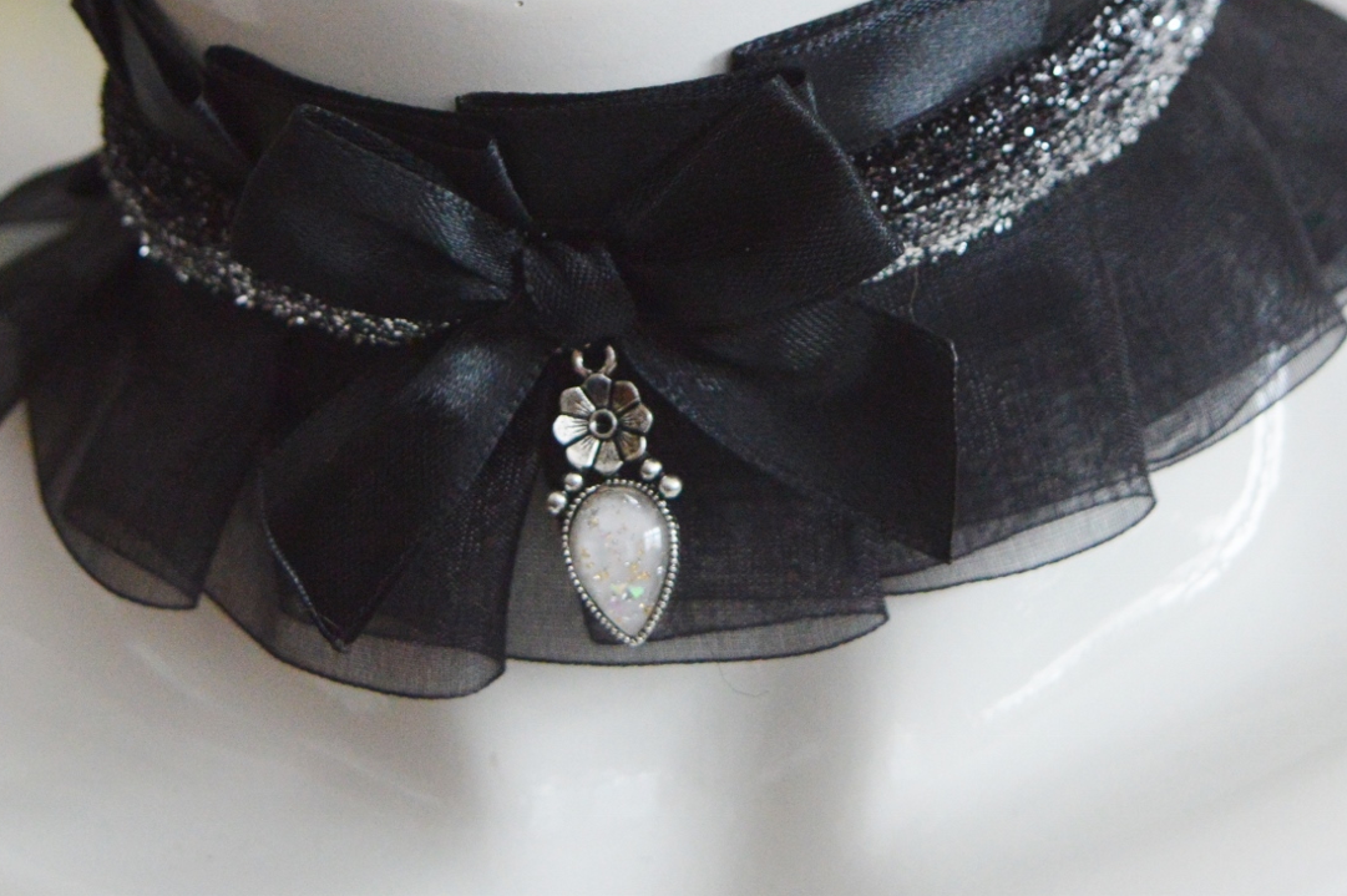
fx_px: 5533
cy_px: 134
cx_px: 730
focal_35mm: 148
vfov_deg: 9.2
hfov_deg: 13.9
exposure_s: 1/80
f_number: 5.3
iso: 1400
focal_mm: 48
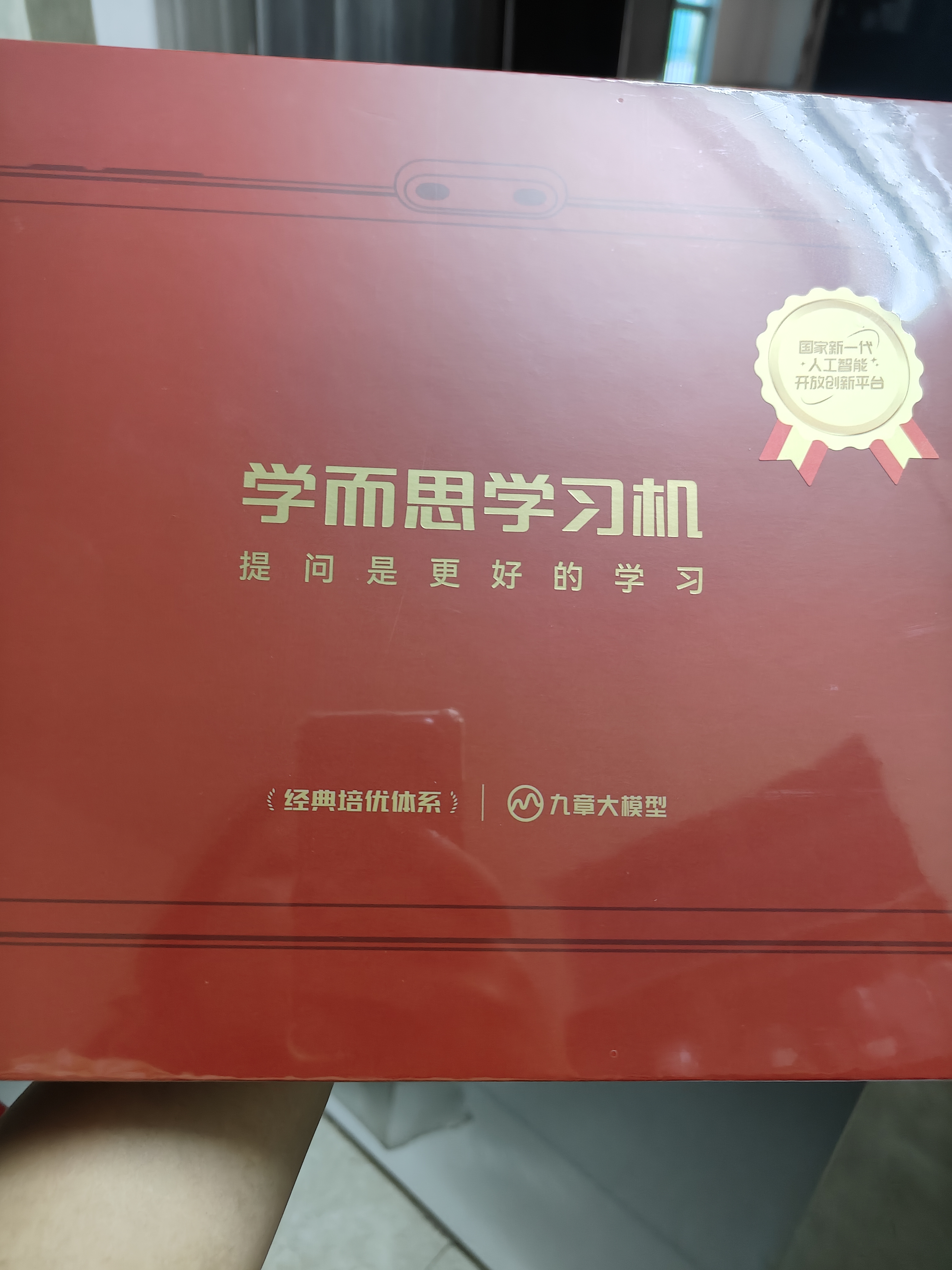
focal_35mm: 24
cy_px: 635
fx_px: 880
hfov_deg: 56.8
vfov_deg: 71.6
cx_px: 476
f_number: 1.8
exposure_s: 1/50
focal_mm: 5.59
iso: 160
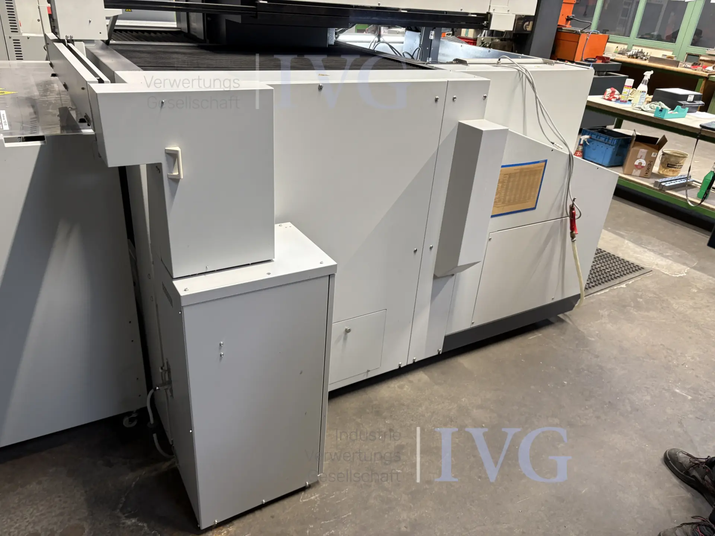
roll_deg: -3.3
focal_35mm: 26
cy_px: 268
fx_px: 537
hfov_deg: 67.3
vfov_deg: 53.1
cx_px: 358
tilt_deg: -26.4
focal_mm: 5.96
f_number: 1.6
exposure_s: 1/50
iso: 125
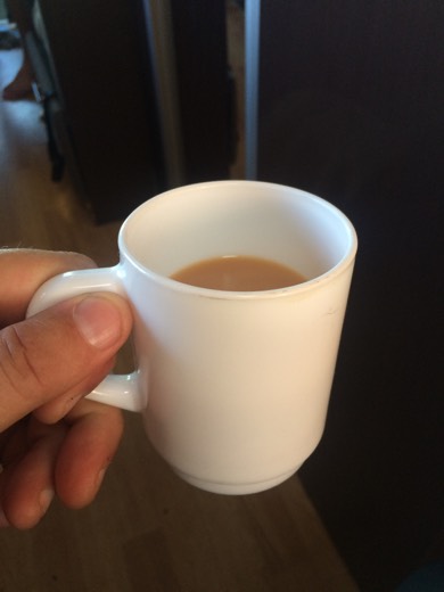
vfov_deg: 61.7
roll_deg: +0.2
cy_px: 296
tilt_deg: -43.5
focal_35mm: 29
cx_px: 222
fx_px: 496
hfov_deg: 48.2
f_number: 2.2
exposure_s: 1/30
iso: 100
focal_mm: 4.15
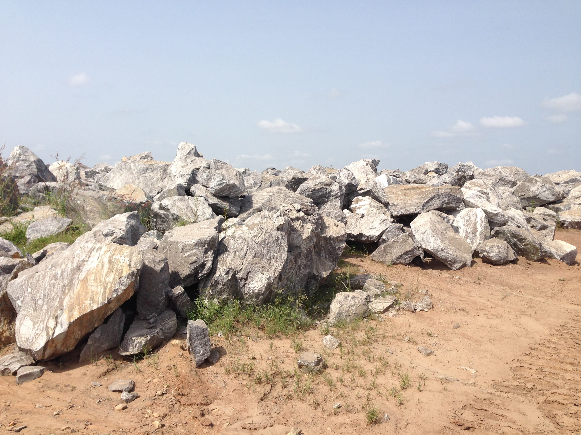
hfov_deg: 55.4
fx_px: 554
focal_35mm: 33
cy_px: 218
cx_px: 290
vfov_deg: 42.9
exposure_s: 1/1595
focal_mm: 4.12
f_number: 2.4
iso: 50
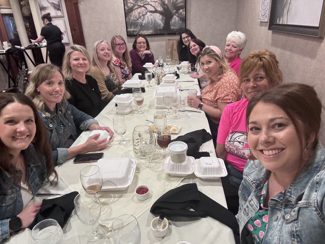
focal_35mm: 23
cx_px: 162
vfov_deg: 58.9
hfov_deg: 73.9
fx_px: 216
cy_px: 122
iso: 200
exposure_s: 1/60
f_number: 1.9
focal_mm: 2.69
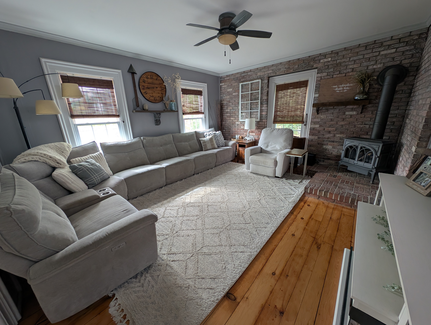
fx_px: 150
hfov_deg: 110.5
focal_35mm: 12
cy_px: 162
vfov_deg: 94.6
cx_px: 216
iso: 78
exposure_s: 1/23.8
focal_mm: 2.23
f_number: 1.95
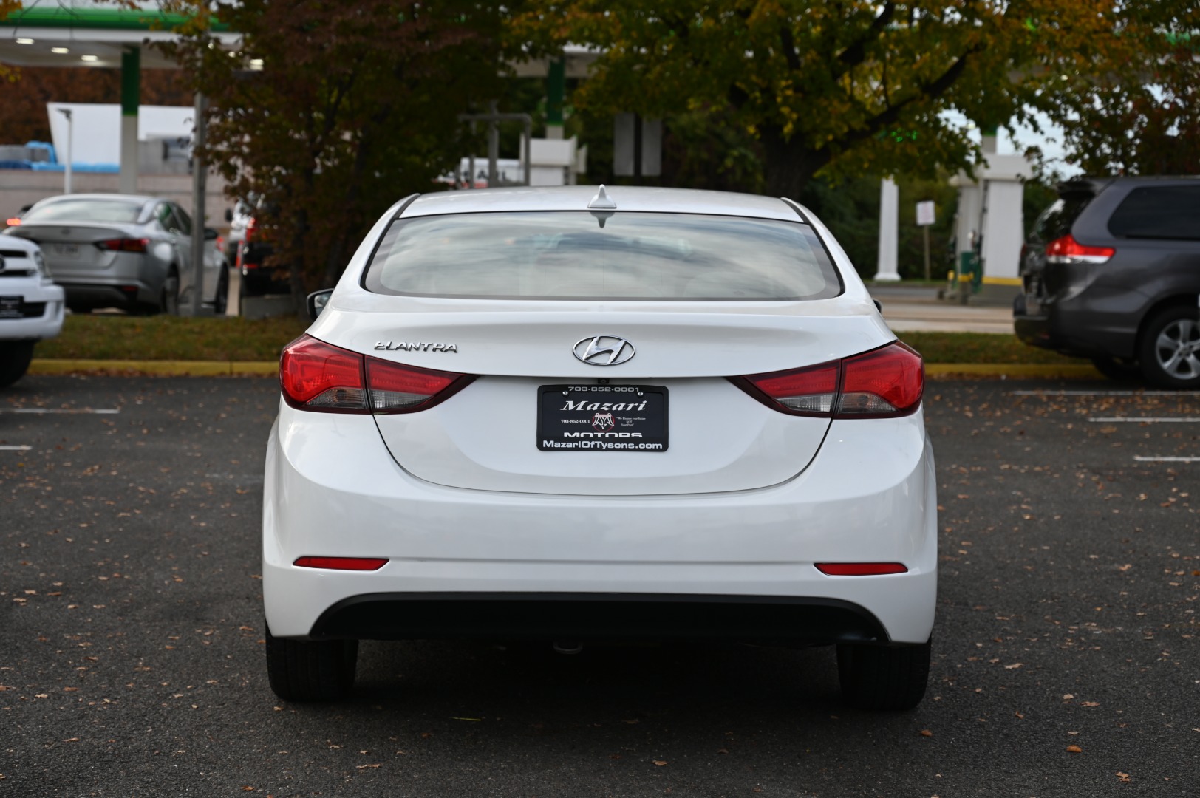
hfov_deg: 28.9
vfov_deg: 19.4
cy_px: 399
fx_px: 2331
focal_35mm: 70
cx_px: 600
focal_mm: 70
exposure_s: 1/250
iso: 140
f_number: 5.6
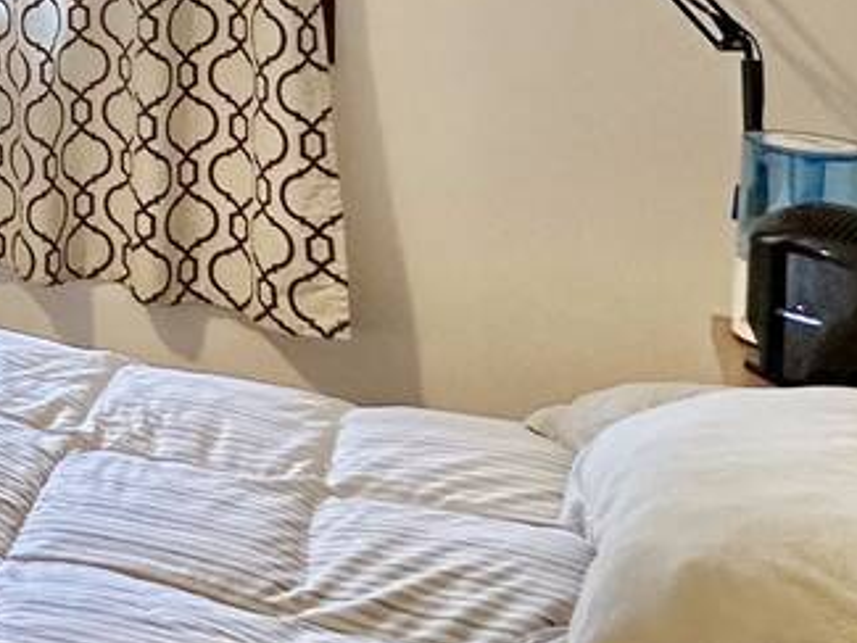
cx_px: -567
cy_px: -213
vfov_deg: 21.2
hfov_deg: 22.6
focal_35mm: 62
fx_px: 1536
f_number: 2.2
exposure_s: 1/120
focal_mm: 2.22
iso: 250
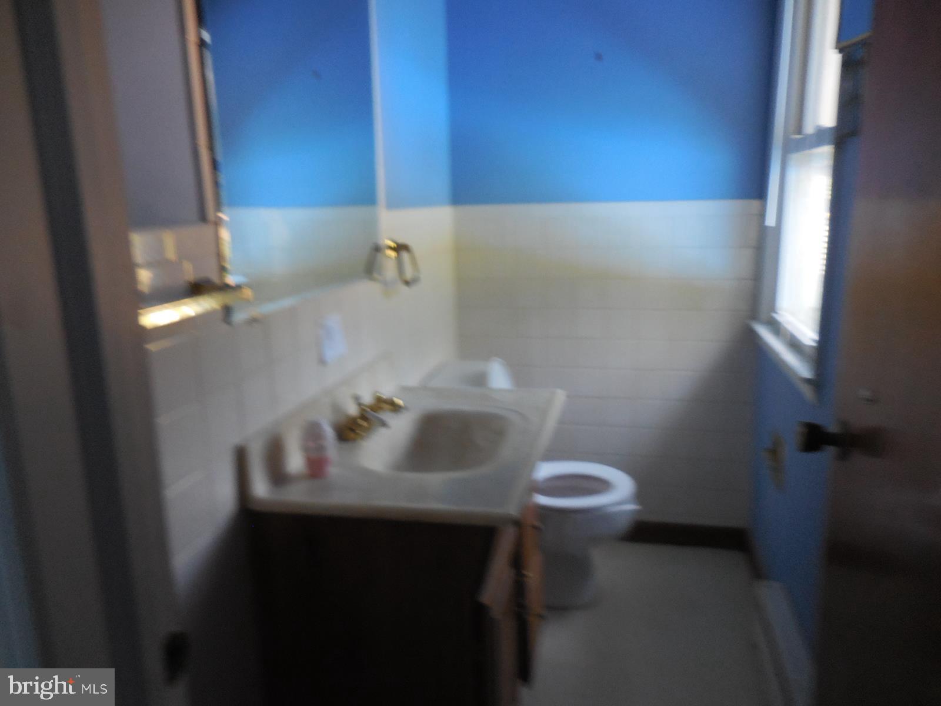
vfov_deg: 54.9
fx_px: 680
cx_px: 470
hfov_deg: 69.4
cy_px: 353
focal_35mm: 25
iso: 280
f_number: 3.3
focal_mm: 4.5
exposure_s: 1/30
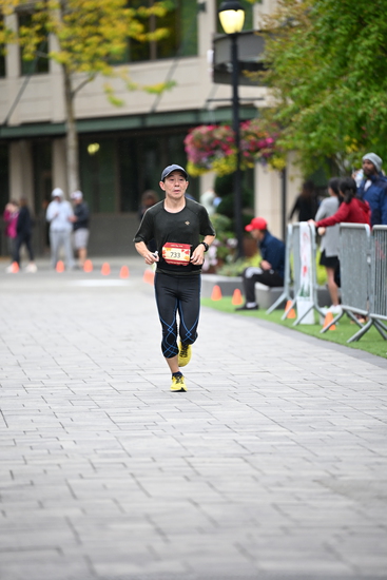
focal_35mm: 200
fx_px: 3223
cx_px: 194
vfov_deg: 10.3
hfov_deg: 6.9
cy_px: 290
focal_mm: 200
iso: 1250
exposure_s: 1/1600
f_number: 2.8
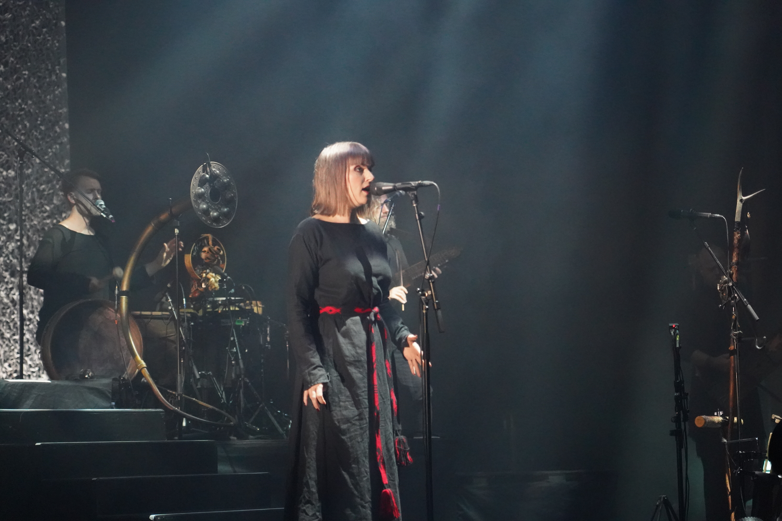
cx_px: 391
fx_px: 2281
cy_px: 260
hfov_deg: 19.5
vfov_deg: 13.0
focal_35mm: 105
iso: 12800
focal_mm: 105
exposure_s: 1/100
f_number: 4
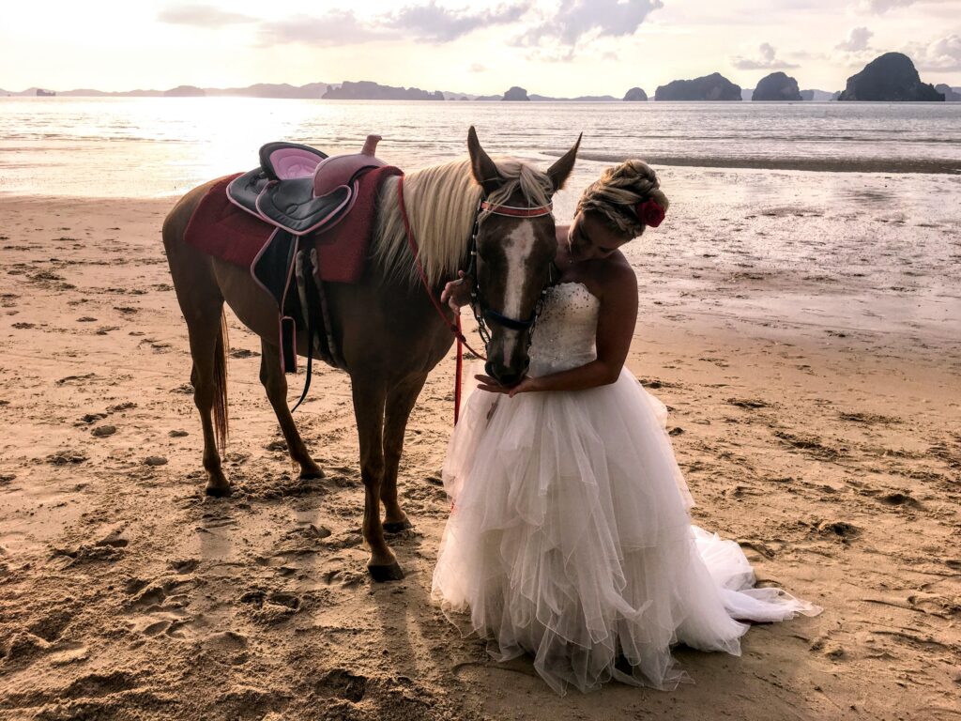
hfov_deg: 61.7
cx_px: 480
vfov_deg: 48.2
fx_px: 805
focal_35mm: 29
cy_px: 360
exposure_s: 1/1148
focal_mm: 4.15
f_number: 2.2
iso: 25
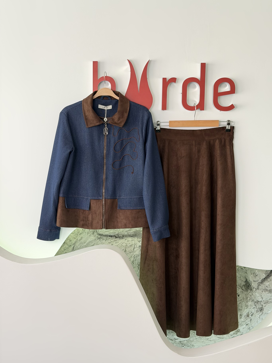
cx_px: 149
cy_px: 181
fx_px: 555
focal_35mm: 53
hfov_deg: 27.5
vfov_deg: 36.2
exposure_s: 1/121
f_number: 1.78
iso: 50
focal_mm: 6.76
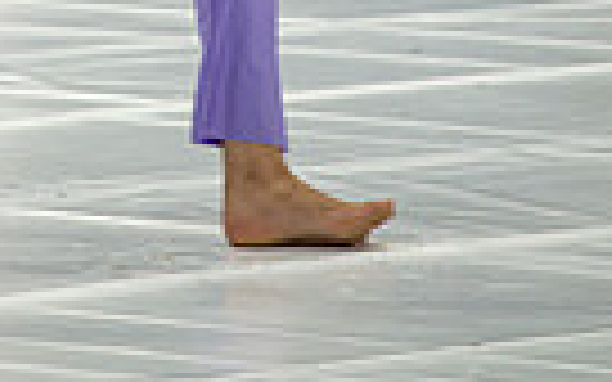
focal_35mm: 675
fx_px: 11258
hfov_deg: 3.1
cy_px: -625
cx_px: -14
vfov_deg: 1.9
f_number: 4
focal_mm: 200
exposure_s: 1/500
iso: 1800
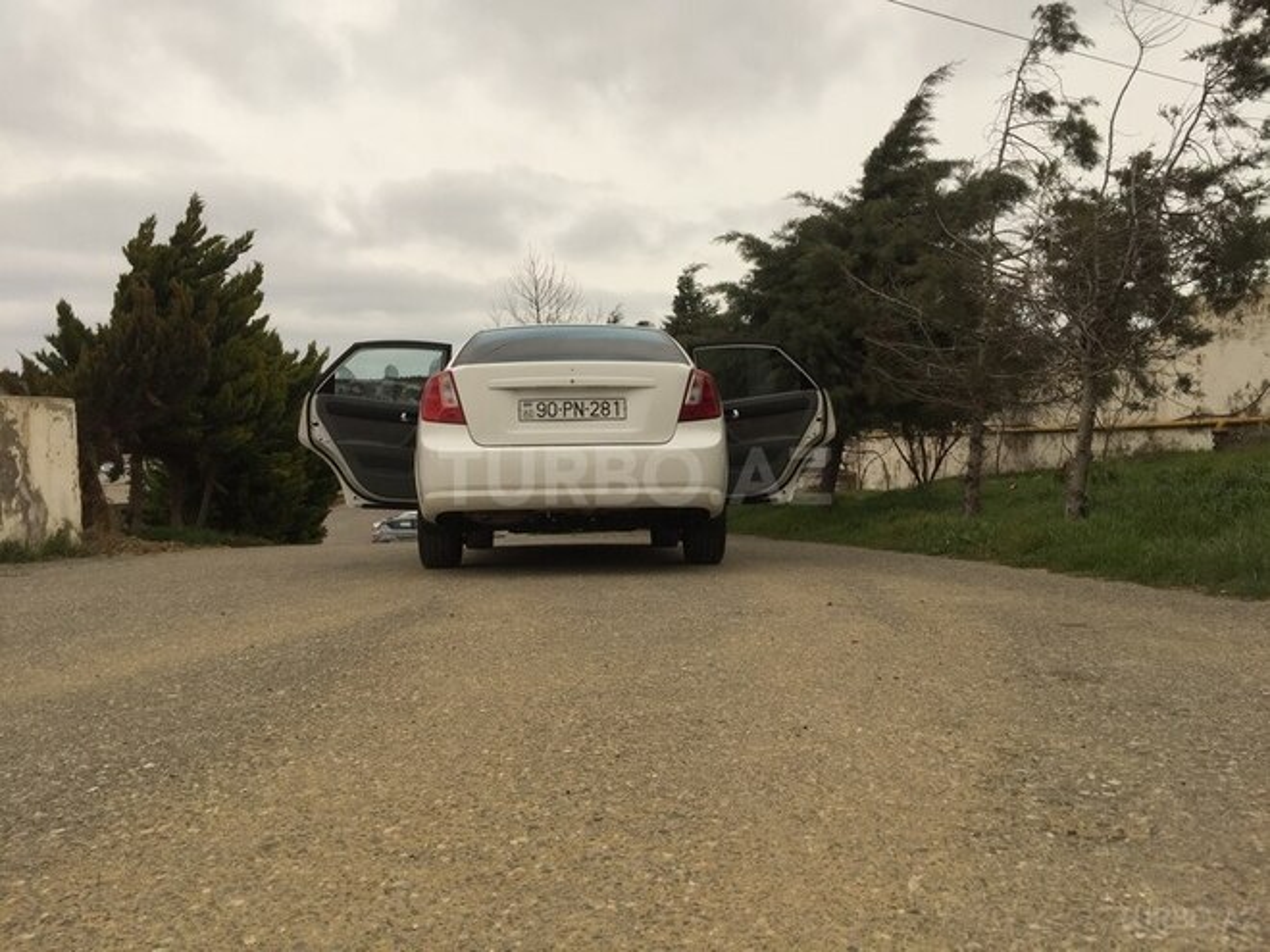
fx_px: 1064
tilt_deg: -3.6
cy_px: 476
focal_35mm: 29
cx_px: 635
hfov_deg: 61.7
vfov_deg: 48.2
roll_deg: +1.8
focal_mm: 4.15
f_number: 2.2
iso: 32
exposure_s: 1/1799
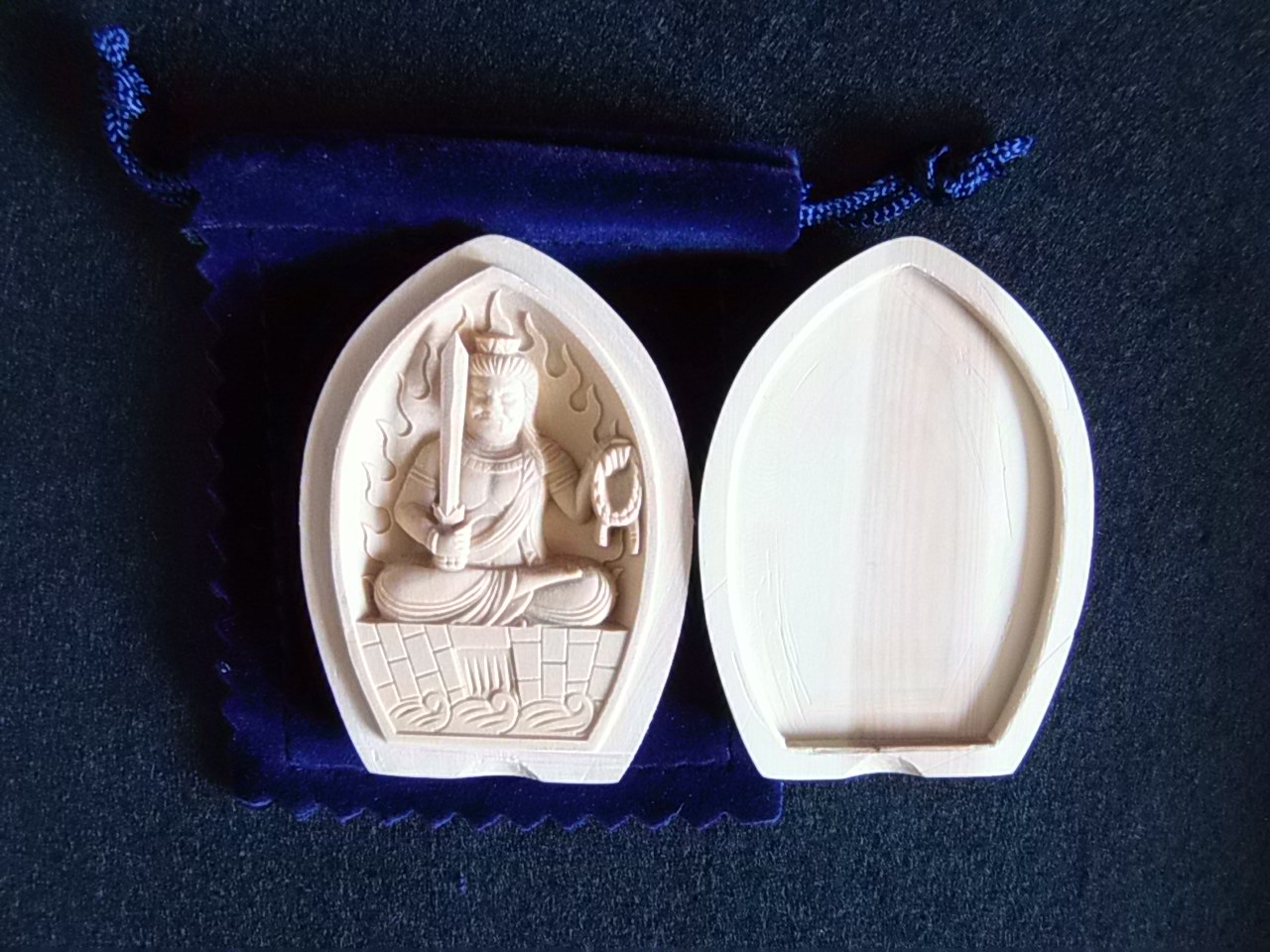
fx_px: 1211
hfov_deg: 55.4
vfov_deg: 42.9
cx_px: 635
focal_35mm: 33
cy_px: 476
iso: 400
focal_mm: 5.9
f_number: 3.4
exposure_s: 1/30
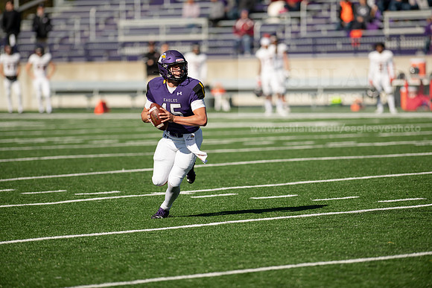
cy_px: 144
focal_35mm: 300
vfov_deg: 4.6
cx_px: 216
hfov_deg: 6.9
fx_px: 3601
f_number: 3.2
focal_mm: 300
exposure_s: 1/2500
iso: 160
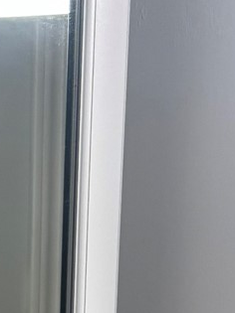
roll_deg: +1.4
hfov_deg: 8.6
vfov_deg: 9.8
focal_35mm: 169
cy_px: 842
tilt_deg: -24.6
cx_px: -111
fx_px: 1531
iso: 100
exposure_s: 1/60
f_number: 1.6
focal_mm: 5.96
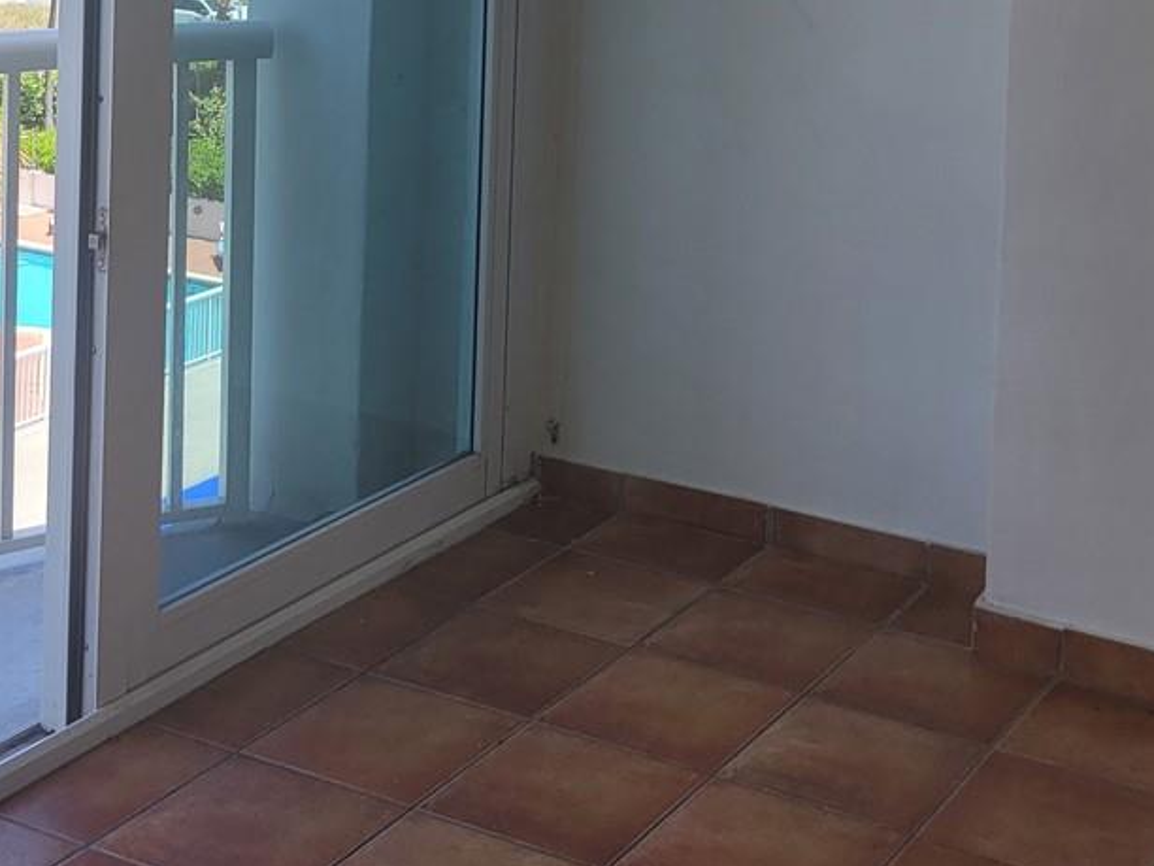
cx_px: 602
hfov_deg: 28.6
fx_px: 2267
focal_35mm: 68
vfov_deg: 20.3
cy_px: -168
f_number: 1.8
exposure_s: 1/719
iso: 40
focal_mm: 5.4
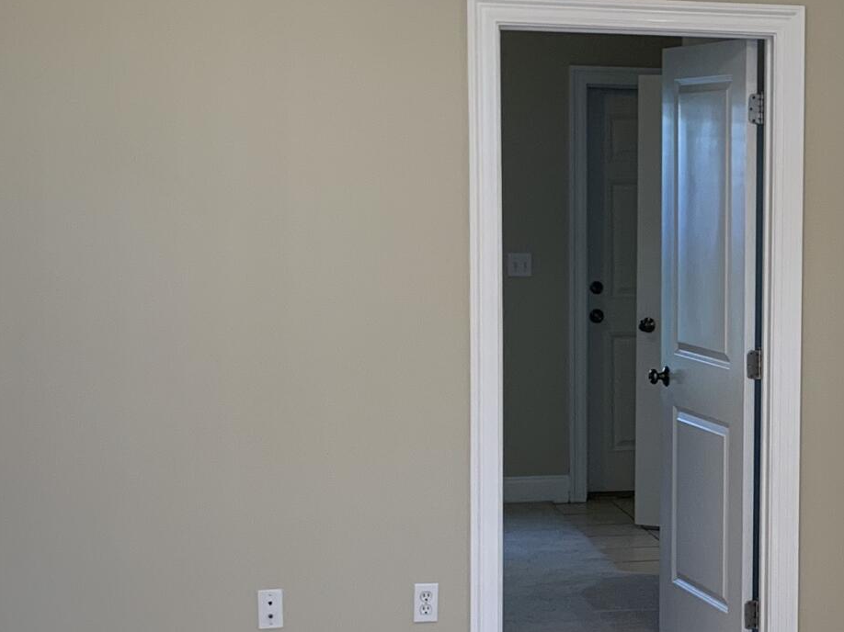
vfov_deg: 17.3
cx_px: 847
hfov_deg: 22.2
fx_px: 2072
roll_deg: -1.1
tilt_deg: -6.2
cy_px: 367
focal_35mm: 85
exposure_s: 1/60
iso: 64
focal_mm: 4.25
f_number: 1.8
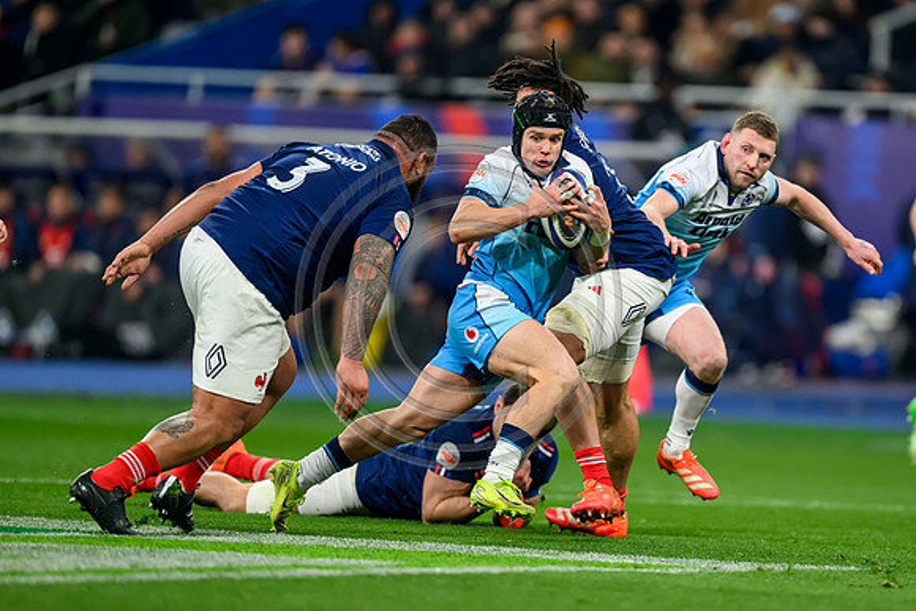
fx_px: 12945
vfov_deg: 2.7
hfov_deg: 4.1
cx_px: 577
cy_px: 316
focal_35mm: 509
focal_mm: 400
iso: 3200
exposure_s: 1/2500
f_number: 2.8
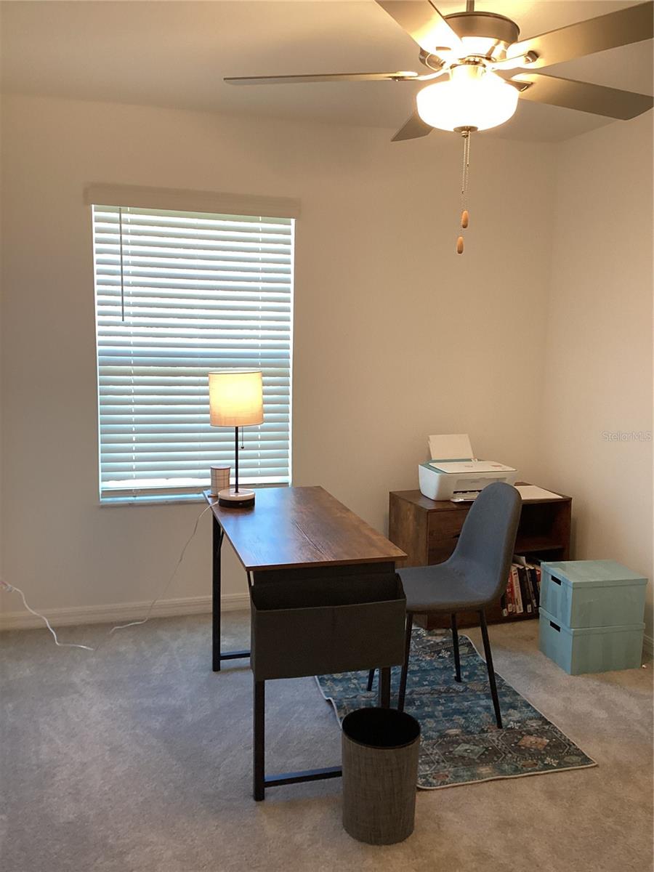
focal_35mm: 31
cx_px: 327
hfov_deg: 45.4
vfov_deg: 58.4
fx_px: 781
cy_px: 436
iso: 125
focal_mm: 3.3
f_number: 2.4
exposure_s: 1/60
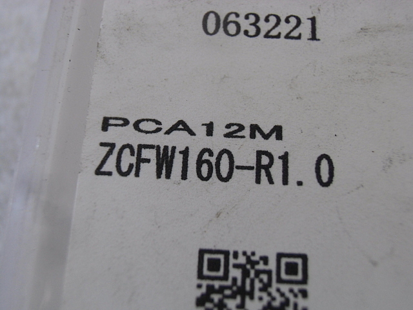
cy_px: 155
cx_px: 206
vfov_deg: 36.0
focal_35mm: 40
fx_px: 477
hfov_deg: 46.8
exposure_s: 1/100
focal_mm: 7.15
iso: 200
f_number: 4
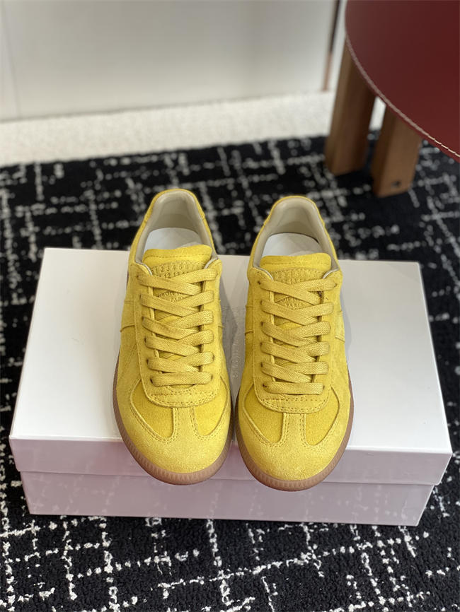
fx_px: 921
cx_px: 230
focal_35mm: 52
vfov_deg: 36.8
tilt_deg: -48.7
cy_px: 306
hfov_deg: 28.0
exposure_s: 1/122
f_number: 2
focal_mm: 6
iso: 32
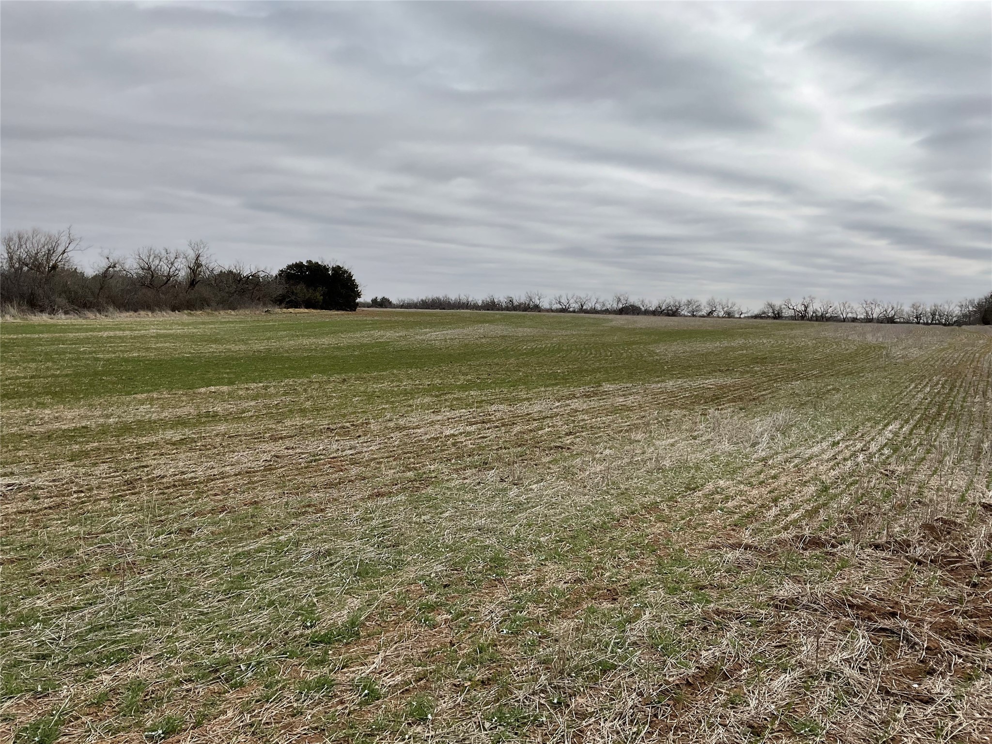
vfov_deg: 48.2
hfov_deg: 61.7
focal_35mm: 29
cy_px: 372
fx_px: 831
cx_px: 496
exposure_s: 1/4405
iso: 25
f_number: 1.8
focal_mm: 3
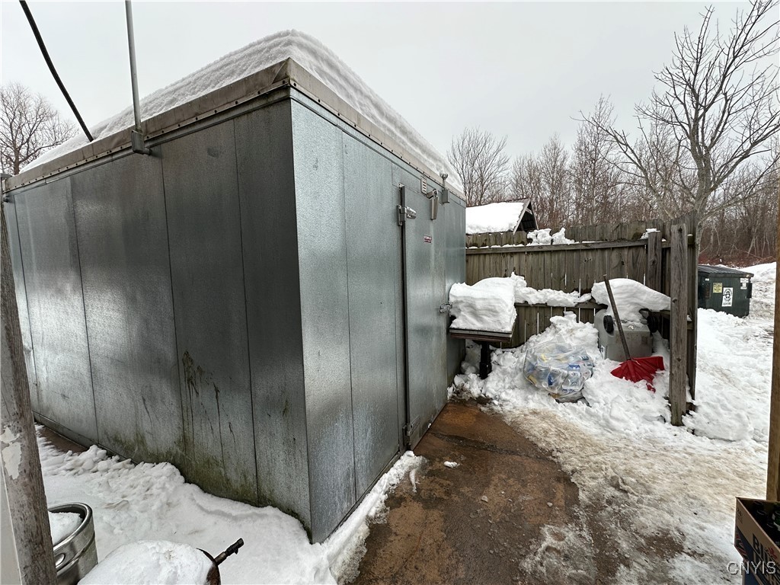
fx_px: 315
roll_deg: +2.5
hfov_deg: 102.1
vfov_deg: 85.7
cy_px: 292
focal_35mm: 14
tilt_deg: -6.6
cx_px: 390
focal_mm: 2.22
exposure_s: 1/252
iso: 40
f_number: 2.2
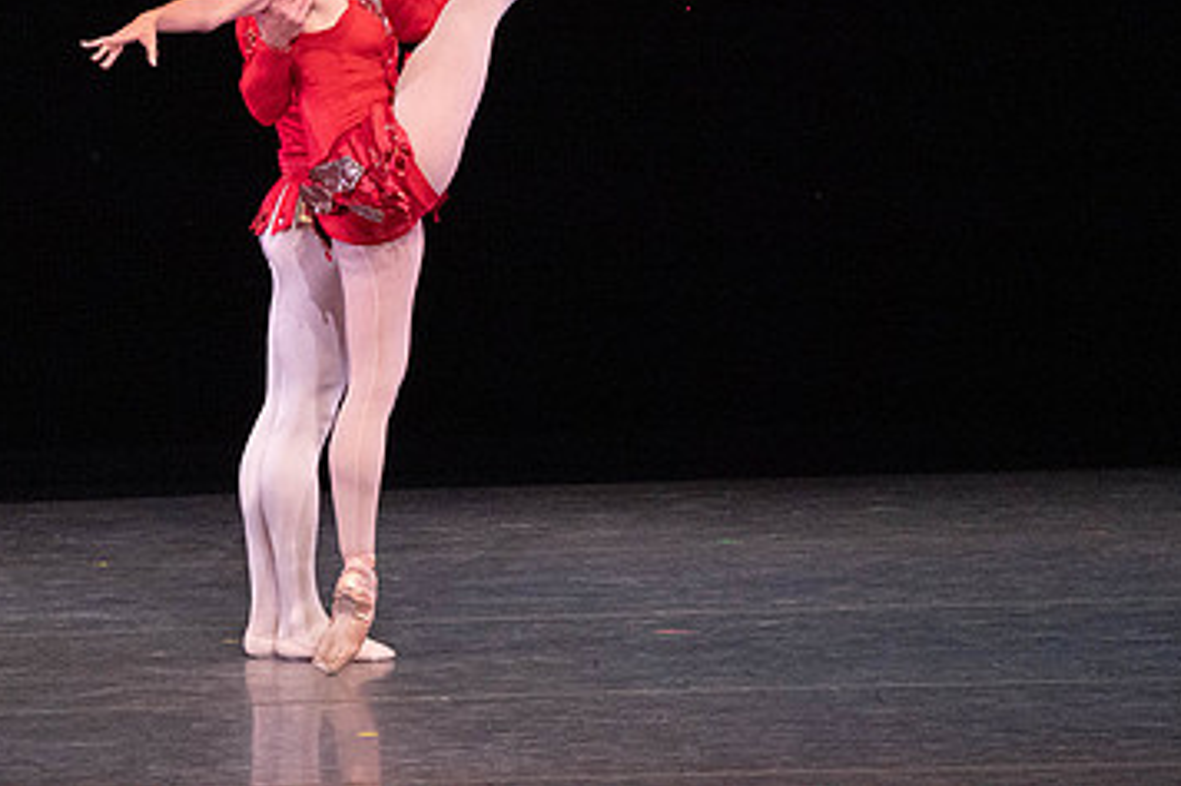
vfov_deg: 2.2
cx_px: 332
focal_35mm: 628
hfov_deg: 3.3
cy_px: 151
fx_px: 20591
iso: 16000
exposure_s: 1/500
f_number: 11
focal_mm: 385
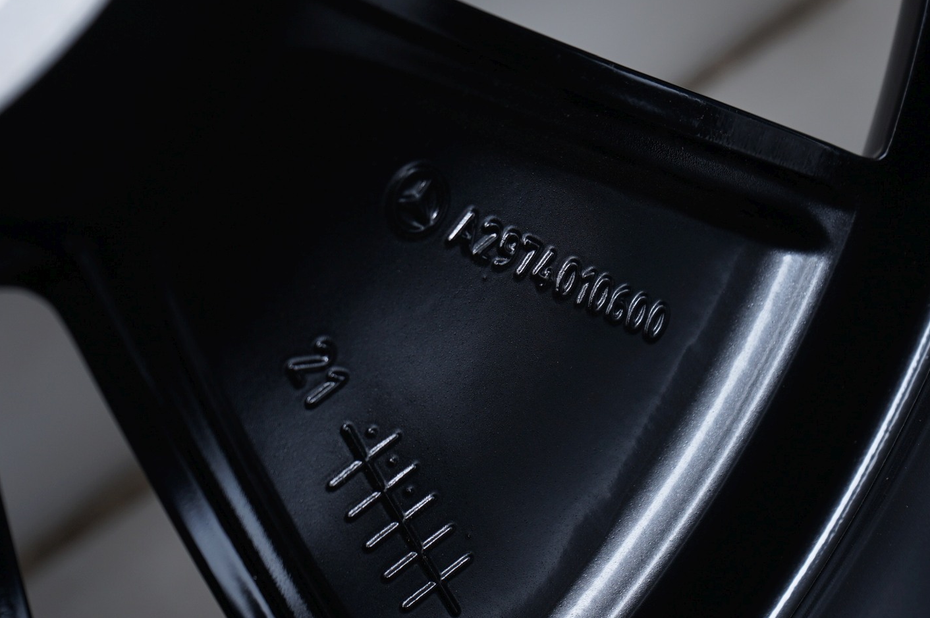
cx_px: 514
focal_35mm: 87
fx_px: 2246
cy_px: 266
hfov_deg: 23.4
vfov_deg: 15.7
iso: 250
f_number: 7.1
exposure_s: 1/125
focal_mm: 64
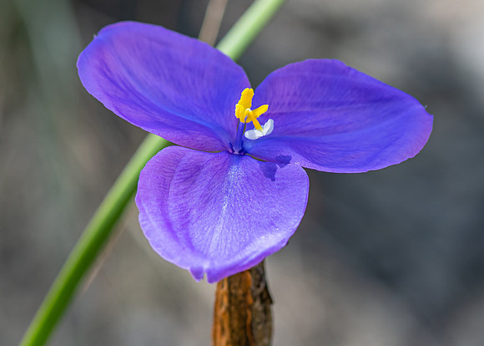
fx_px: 3167
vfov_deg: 6.2
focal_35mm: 230
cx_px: 242
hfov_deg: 8.7
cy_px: 205
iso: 200
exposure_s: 1/125
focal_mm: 105
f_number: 7.1
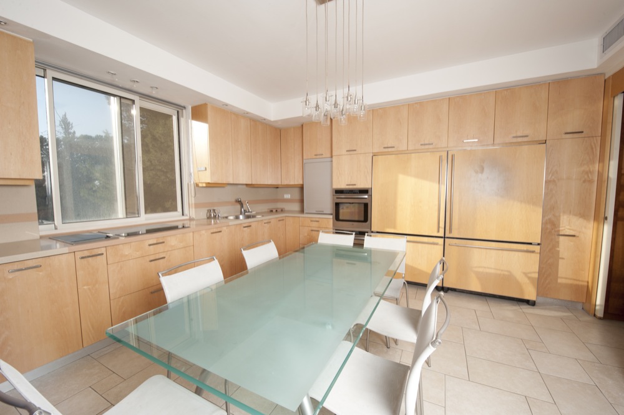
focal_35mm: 14
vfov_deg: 81.1
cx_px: 312
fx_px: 242
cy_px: 208
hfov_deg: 104.3
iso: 200
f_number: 13
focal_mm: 14
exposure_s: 1/160
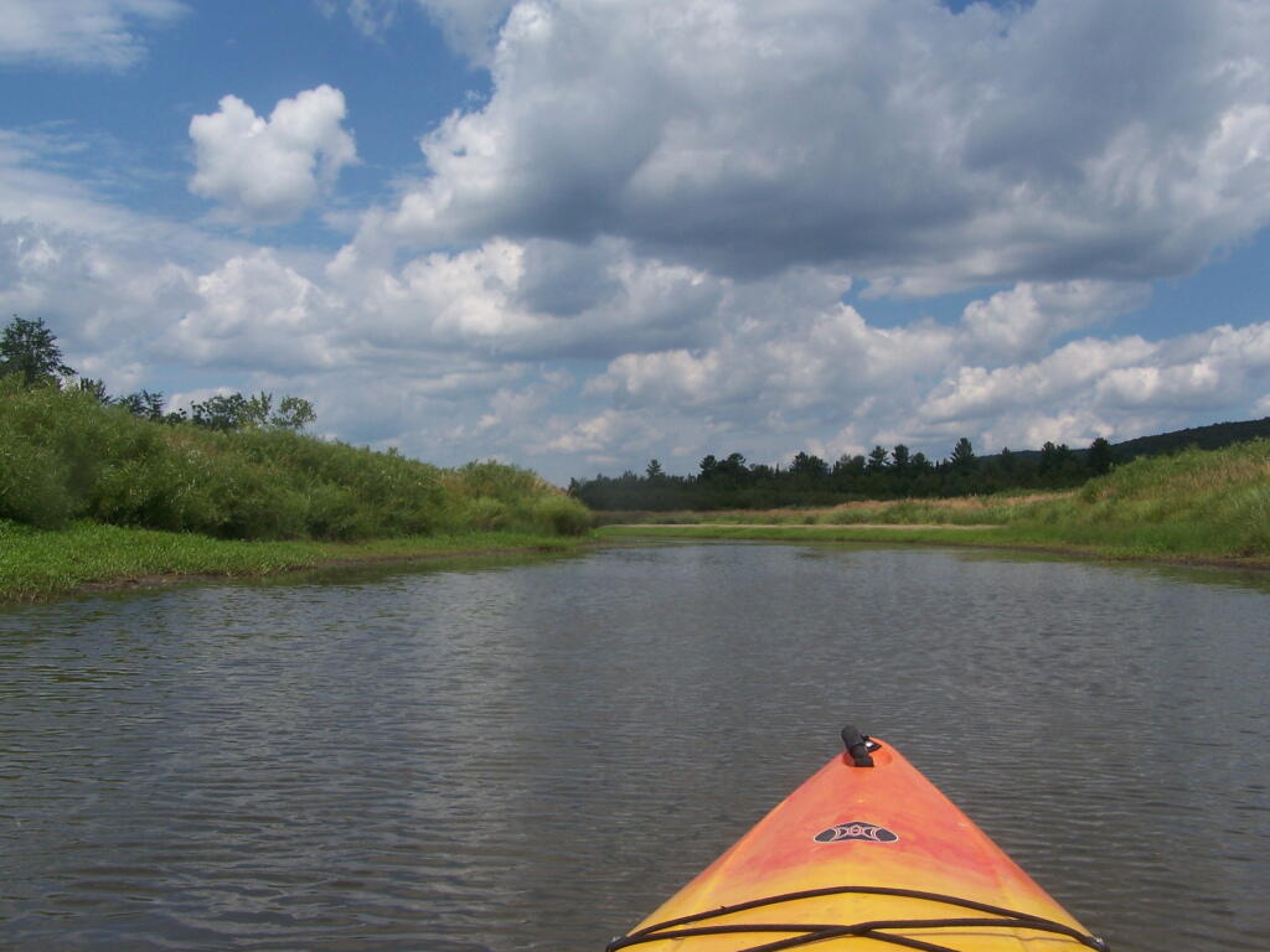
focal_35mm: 38
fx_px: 1394
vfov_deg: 37.7
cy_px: 476
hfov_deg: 49.0
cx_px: 635
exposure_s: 1/1000
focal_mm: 6.3
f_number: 5.6
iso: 80
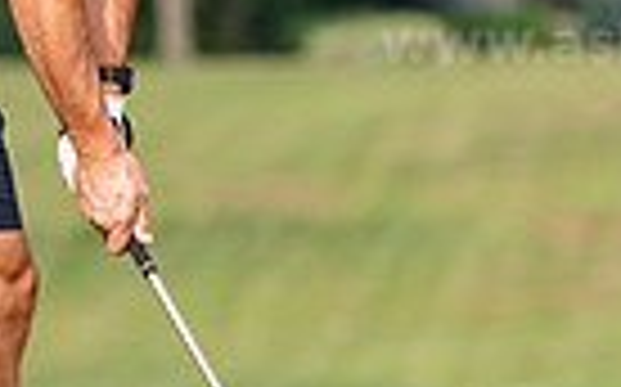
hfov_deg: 3.5
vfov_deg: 2.2
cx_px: 176
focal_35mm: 600
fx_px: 10146
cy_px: 137
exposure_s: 1/800
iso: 80
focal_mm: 140
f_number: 3.2
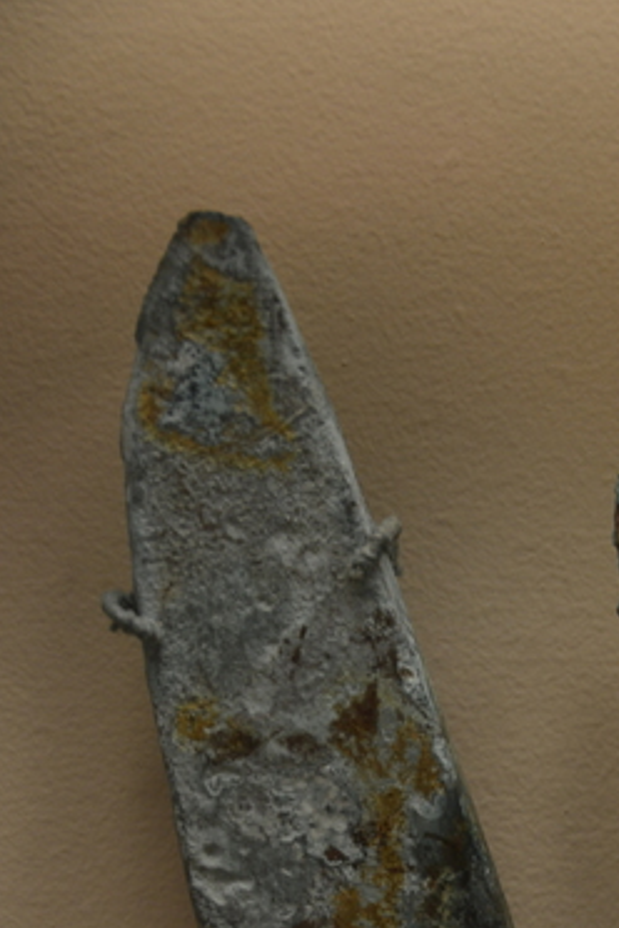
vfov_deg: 11.0
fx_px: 4823
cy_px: 758
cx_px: 512
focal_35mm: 187
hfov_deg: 7.3
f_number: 5
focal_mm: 70
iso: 500
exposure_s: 1/20
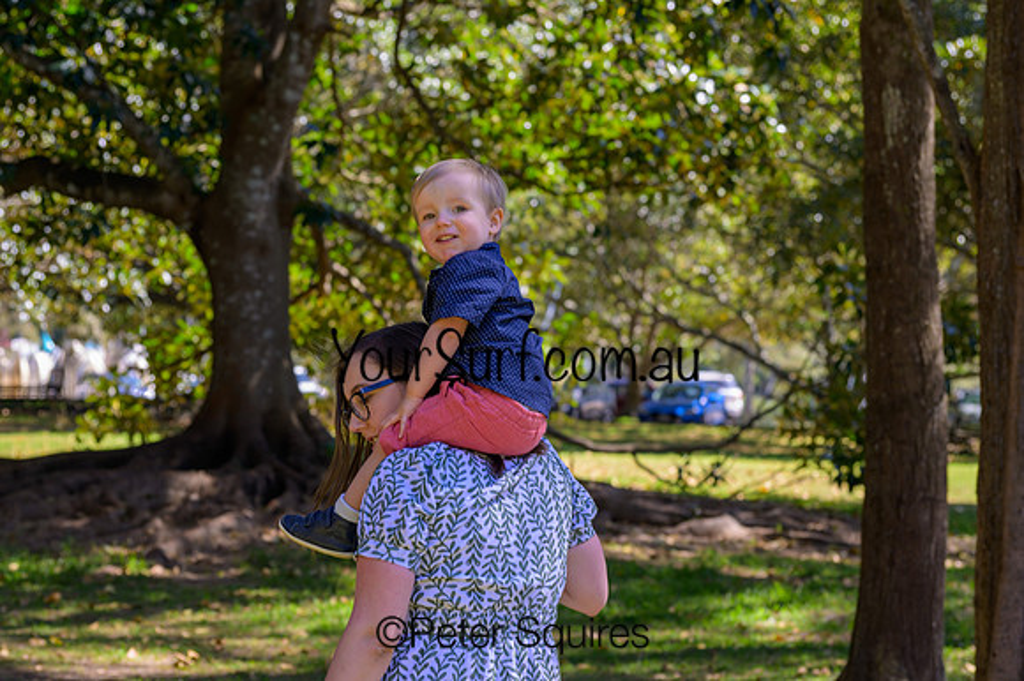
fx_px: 2502
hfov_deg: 23.1
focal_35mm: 88
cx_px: 512
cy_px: 340
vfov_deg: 15.5
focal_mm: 59
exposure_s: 1/125
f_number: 4
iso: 64
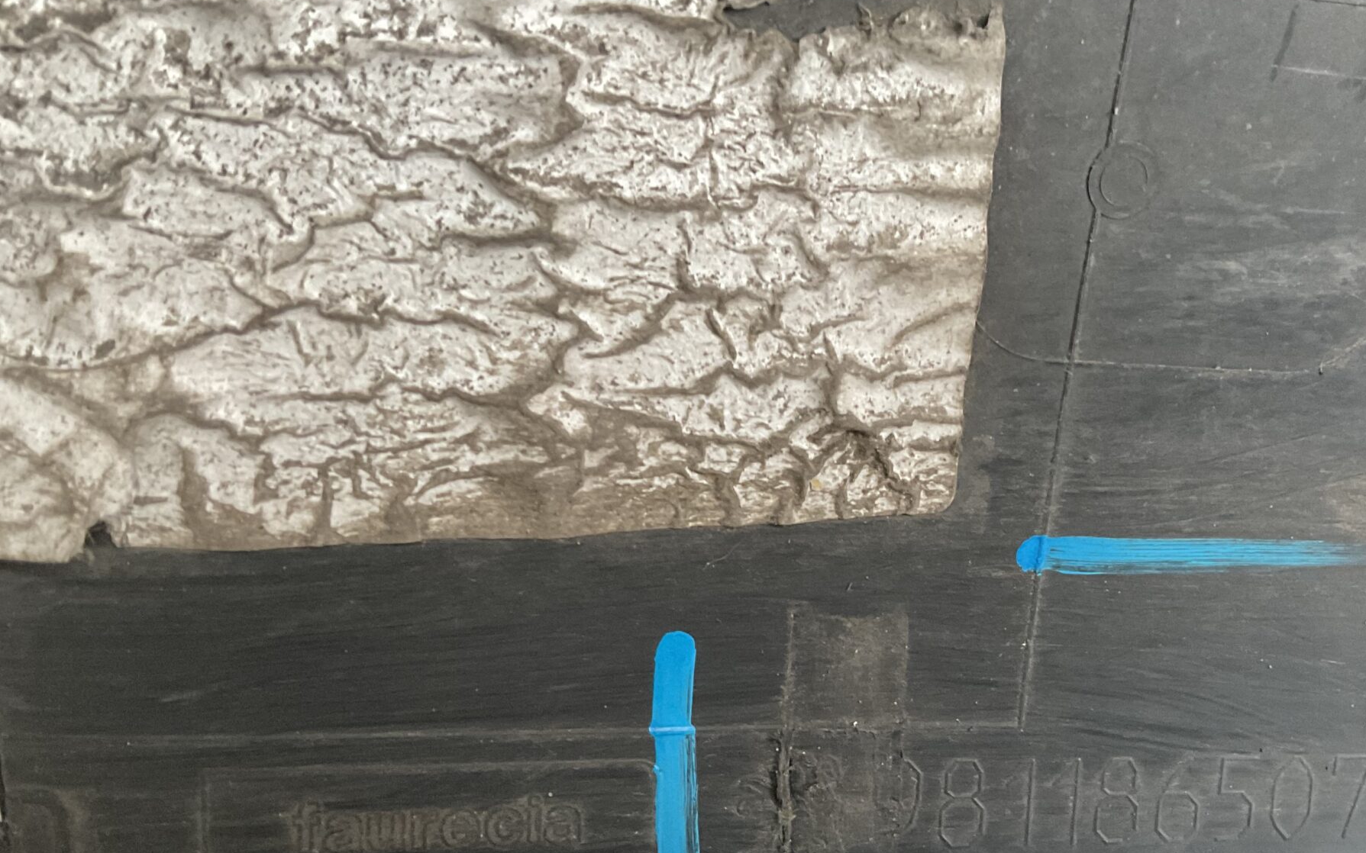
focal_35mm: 44
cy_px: 649
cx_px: 892
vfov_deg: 28.7
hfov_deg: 44.7
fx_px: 1638
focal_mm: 3
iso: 250
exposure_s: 1/40
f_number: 1.8
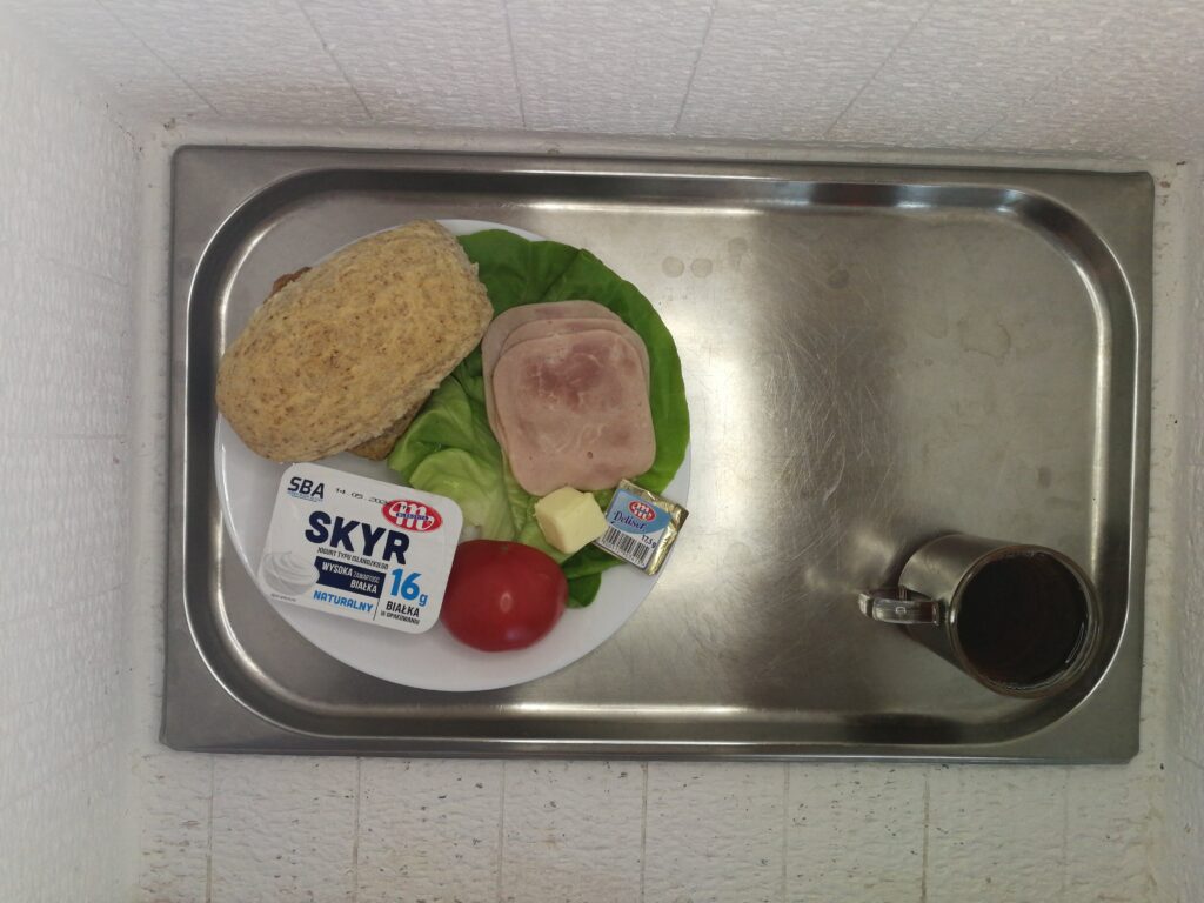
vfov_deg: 51.4
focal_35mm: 27
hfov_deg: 65.3
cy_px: 452
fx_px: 939
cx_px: 602
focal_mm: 3.95
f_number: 2.2
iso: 148
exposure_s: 1/50
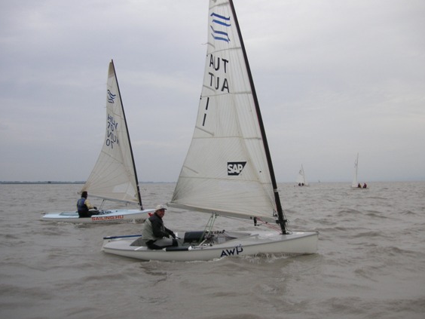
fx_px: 516
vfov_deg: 34.3
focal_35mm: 42
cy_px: 151
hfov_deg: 44.8
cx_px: 215
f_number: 6.7
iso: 50
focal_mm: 6.1
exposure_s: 1/180
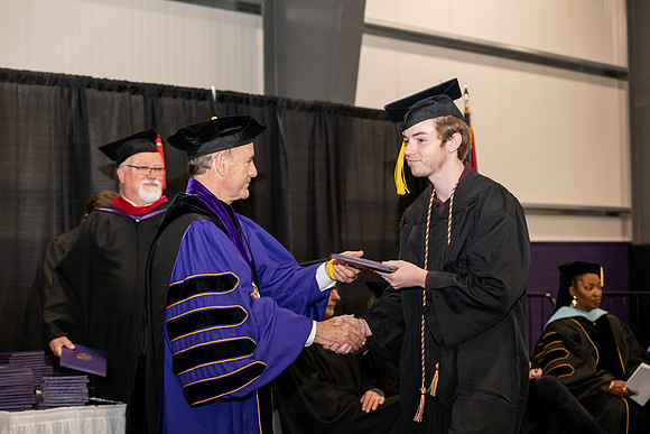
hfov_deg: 28.8
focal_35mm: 70
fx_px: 1264
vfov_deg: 19.5
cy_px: 217
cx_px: 325
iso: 2000
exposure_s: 1/200
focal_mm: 70
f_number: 5
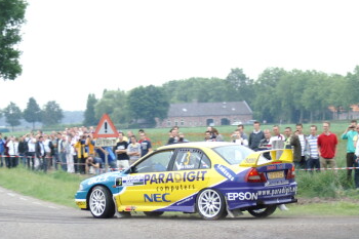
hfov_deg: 10.7
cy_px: 182
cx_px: 184
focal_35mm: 193
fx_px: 1922
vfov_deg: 7.1
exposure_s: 1/320
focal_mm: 75
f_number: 4.5
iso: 320
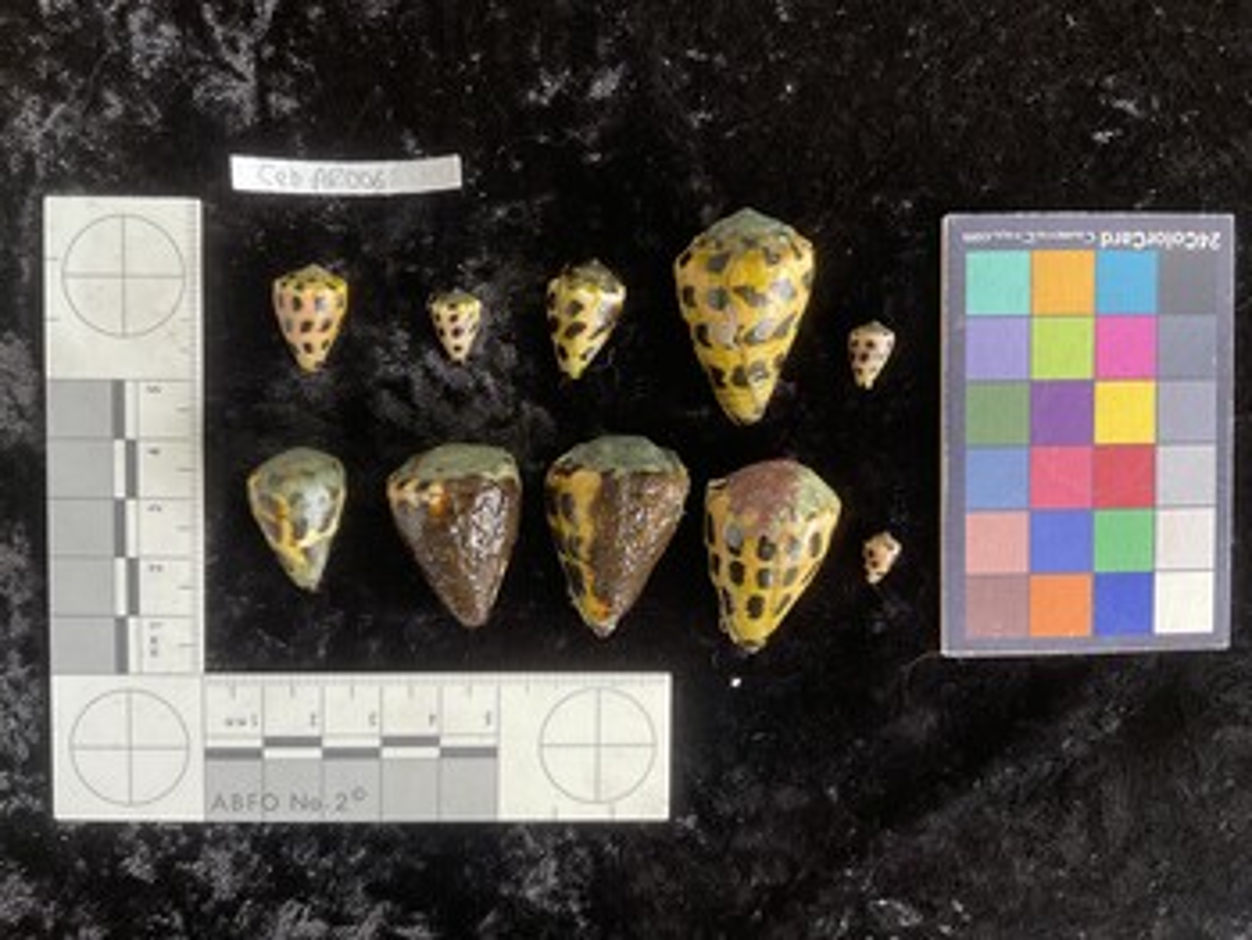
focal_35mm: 29
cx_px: 626
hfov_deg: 61.6
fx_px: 1050
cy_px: 470
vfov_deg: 48.3
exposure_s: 1/60
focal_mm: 3
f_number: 1.8
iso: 50
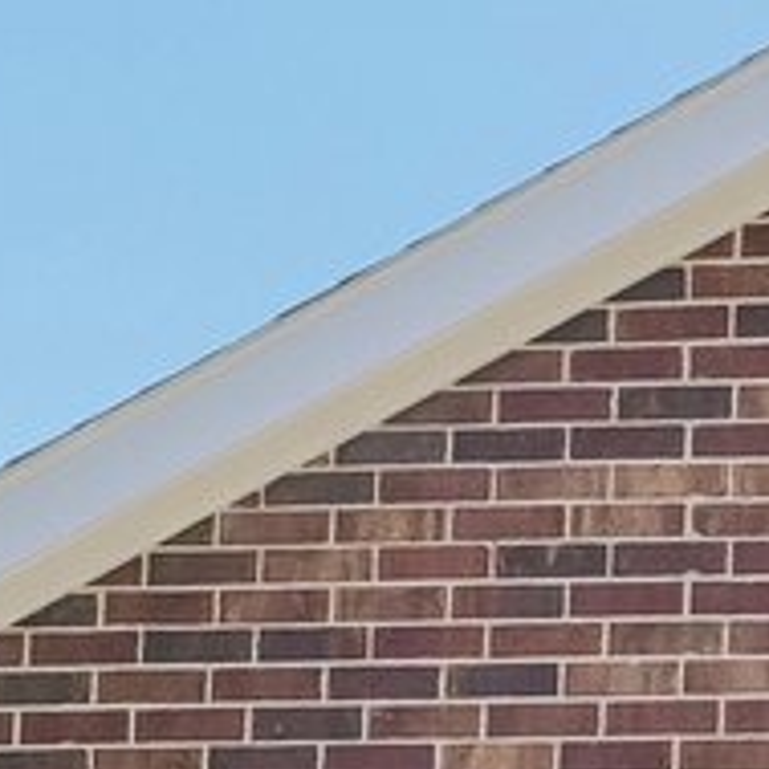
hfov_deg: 6.0
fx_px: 6937
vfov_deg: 6.2
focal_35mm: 276
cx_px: 1957
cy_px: 1276
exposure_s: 1/1000
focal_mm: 30
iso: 400
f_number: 8
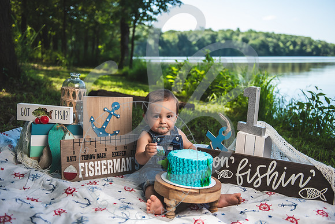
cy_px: 112
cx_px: 166
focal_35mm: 39
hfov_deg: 49.8
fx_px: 361
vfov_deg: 34.4
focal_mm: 36
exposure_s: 1/640
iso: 100
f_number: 2.8
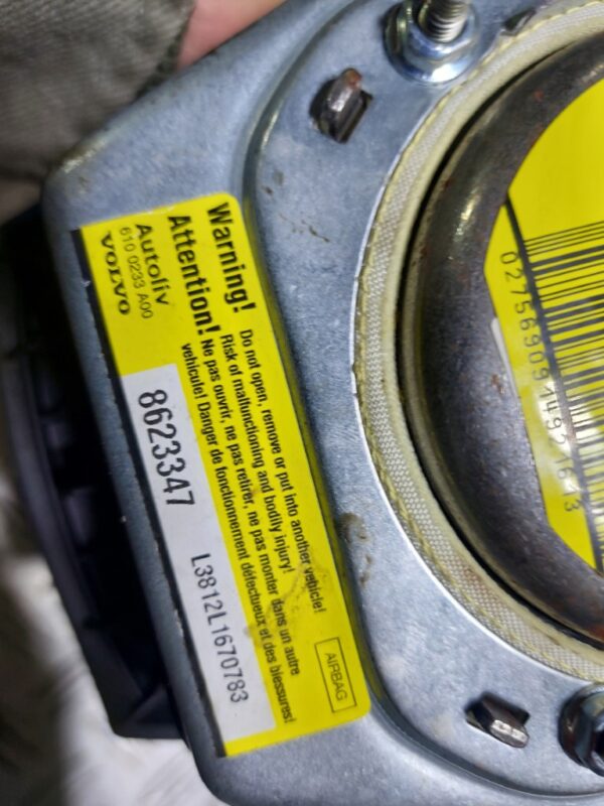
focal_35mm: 25
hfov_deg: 54.9
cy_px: 403
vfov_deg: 69.4
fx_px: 582
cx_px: 302
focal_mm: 5.23
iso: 50
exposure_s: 1/50
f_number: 1.8
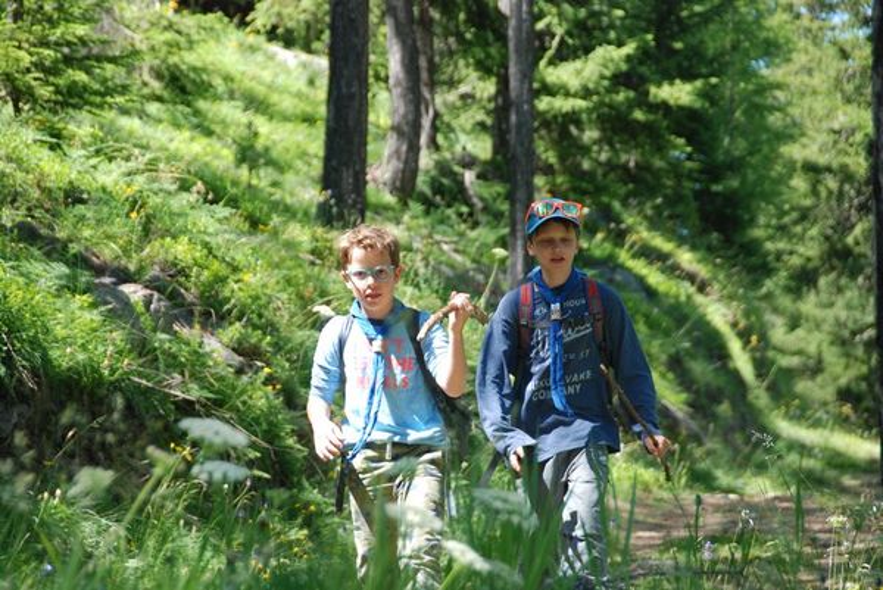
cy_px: 295
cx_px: 442
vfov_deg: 6.1
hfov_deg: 9.1
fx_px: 5523
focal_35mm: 225
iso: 400
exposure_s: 1/200
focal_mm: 150
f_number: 5.6
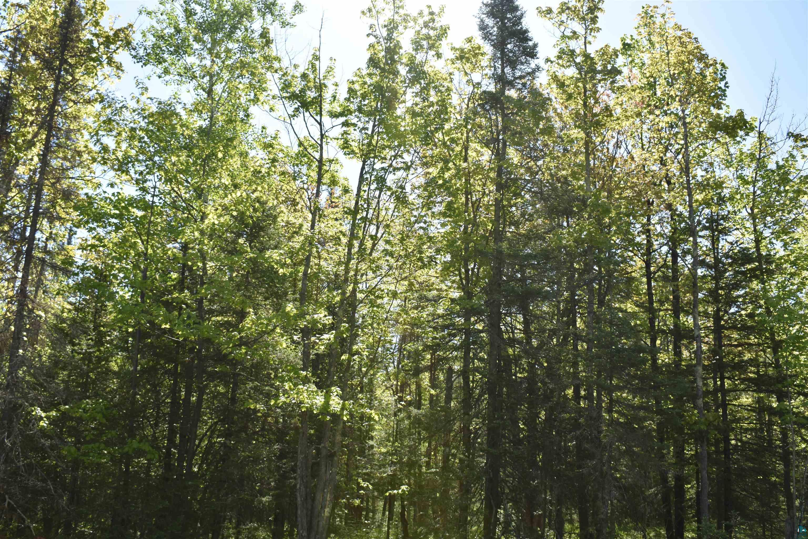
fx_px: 808
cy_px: 270
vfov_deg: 36.9
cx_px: 404
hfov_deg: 53.1
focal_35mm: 36
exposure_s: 1/250
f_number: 8
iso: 160
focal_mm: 24
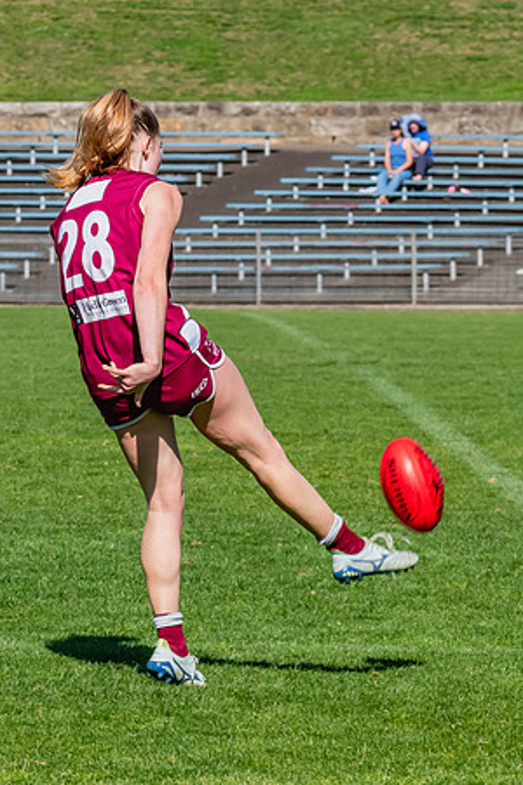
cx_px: 137
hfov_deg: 3.8
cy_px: 346
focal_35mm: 364
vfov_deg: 5.7
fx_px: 7925
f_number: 13
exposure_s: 1/1250
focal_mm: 170
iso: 800
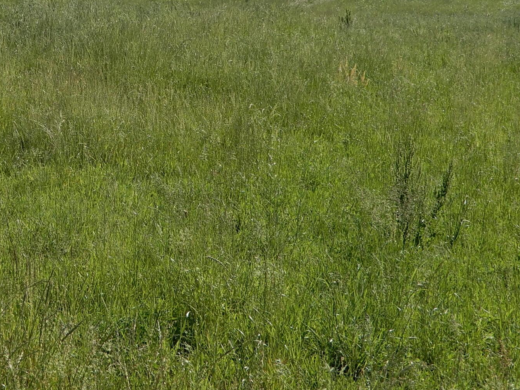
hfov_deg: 20.6
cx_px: 95
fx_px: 1412
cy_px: 118
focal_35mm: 94
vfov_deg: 15.7
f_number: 4
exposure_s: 1/800
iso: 80
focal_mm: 7.5
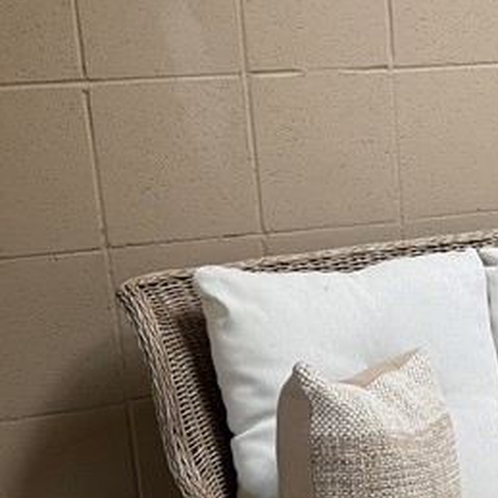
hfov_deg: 19.8
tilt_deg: -19.3
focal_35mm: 84
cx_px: 538
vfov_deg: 20.0
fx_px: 1367
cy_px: 492
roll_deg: +0.9
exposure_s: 1/121
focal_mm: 6.76
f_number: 1.78
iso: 80
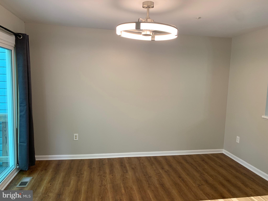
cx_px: 134
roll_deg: -2.2
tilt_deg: -5.6
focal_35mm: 26
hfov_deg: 67.3
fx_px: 201
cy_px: 100
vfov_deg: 53.1
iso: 100
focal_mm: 4.25
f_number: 1.8
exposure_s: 1/60
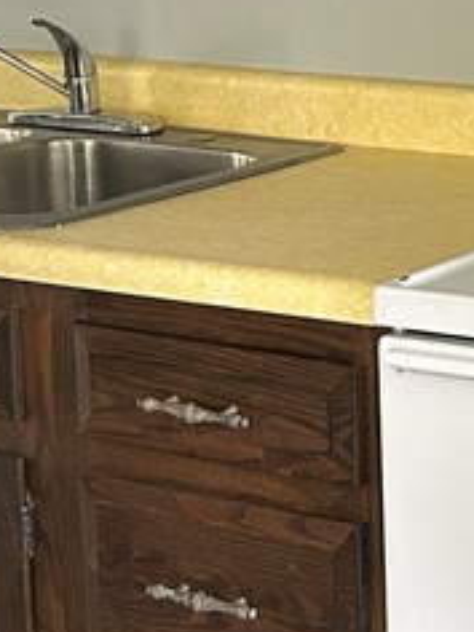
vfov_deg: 17.2
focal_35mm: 113
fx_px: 2063
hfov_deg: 12.4
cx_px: 734
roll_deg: -0.2
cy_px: 94
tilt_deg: -9.4
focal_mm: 5.7
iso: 400
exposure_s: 1/60
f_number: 1.5
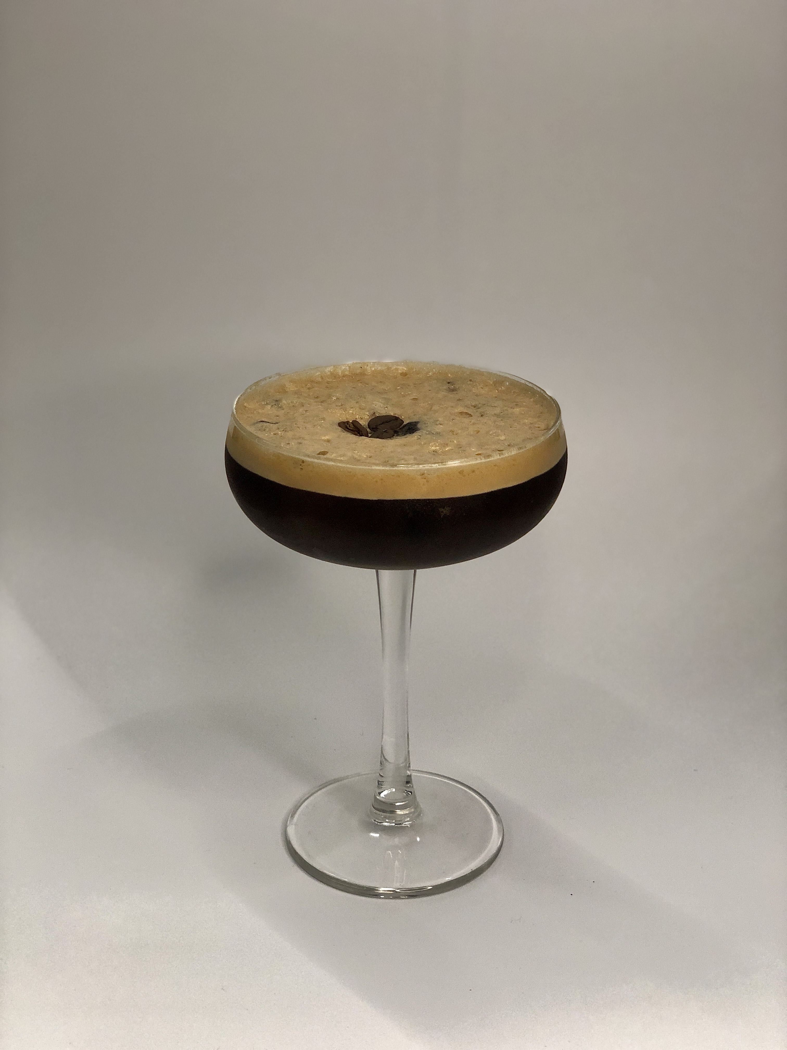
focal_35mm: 52
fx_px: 1576
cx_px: 394
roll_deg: +0.1
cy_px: 525
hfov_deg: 28.0
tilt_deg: -23.7
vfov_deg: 36.8
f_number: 2.4
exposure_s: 1/60
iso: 64
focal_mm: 6
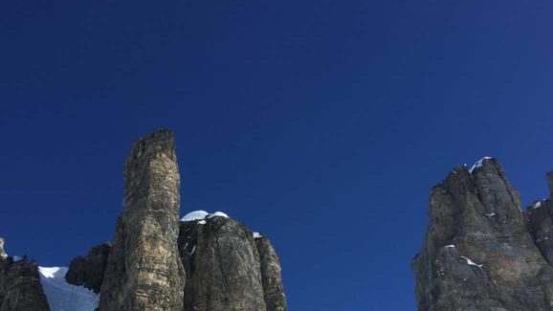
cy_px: 255
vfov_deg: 27.7
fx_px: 616
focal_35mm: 42
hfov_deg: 48.3
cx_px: 260
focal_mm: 4.15
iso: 32
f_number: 2.2
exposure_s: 1/3049
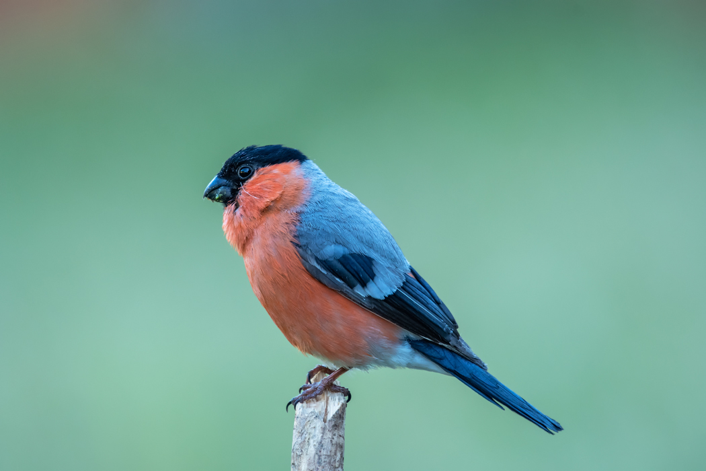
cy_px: 236
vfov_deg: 2.0
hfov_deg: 3.0
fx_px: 13531
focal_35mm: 690
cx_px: 353
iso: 1000
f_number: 5.6
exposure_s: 1/160
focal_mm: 460
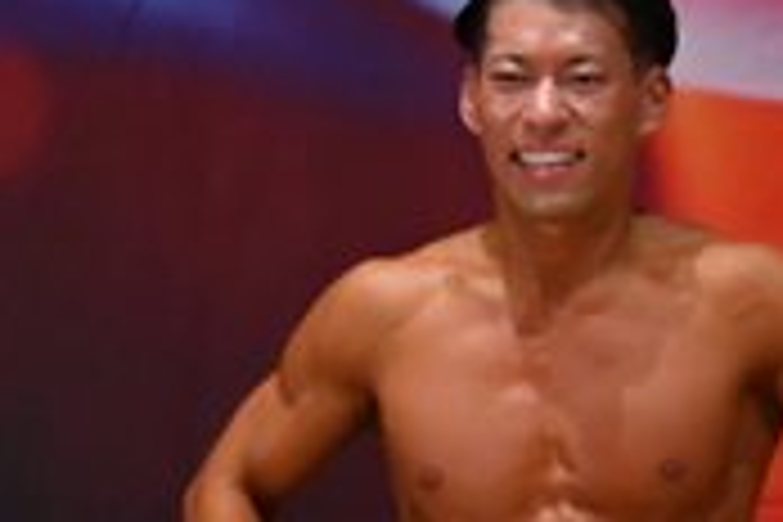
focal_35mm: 1272
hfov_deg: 1.6
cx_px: 34
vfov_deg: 1.1
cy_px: 756
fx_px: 27664
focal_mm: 190
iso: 3200
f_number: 5.6
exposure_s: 1/400
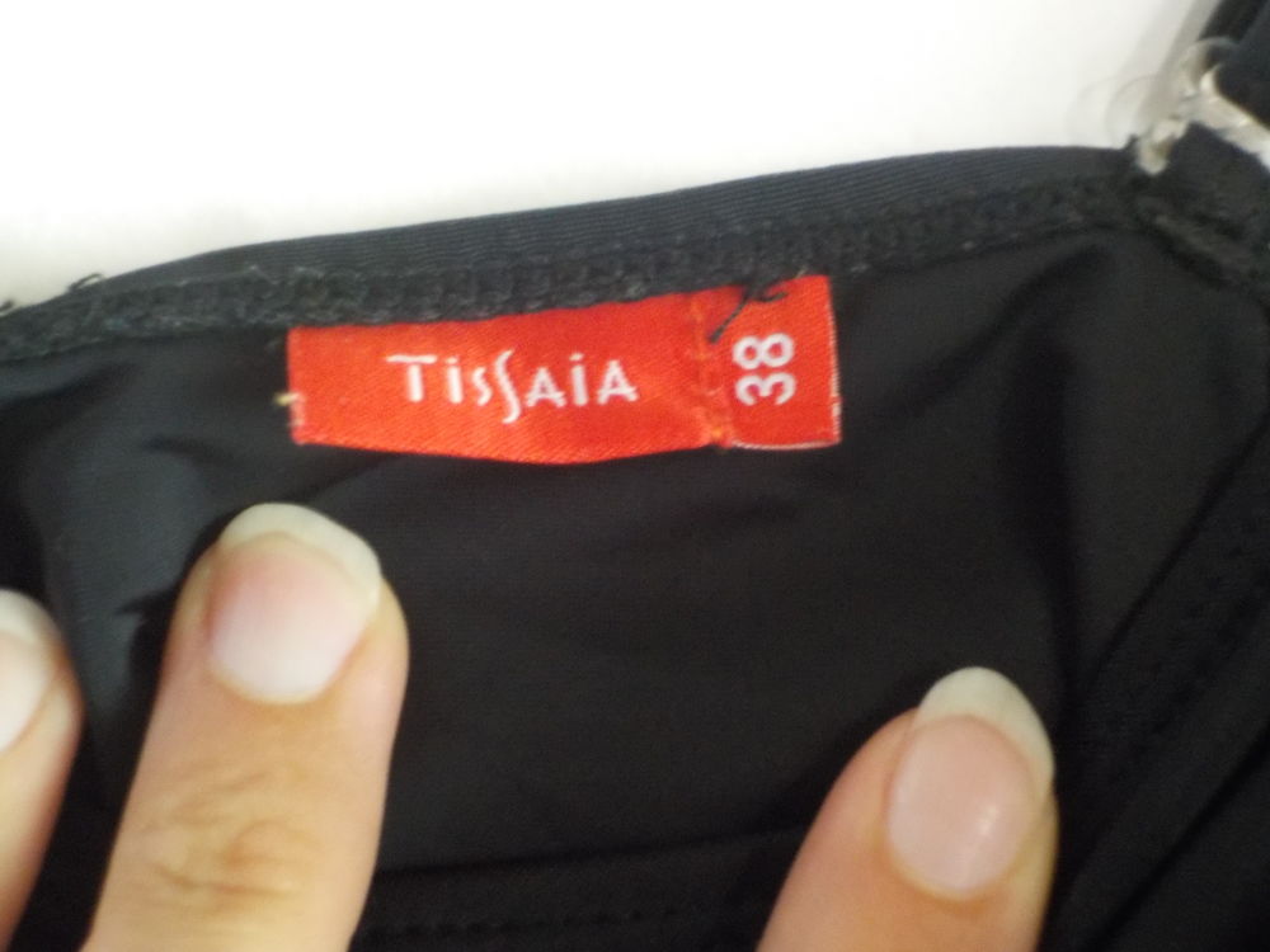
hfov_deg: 33.2
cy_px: 476
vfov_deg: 25.2
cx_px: 635
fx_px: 2128
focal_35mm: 58
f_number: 4.7
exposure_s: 1/6
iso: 800
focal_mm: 7.9
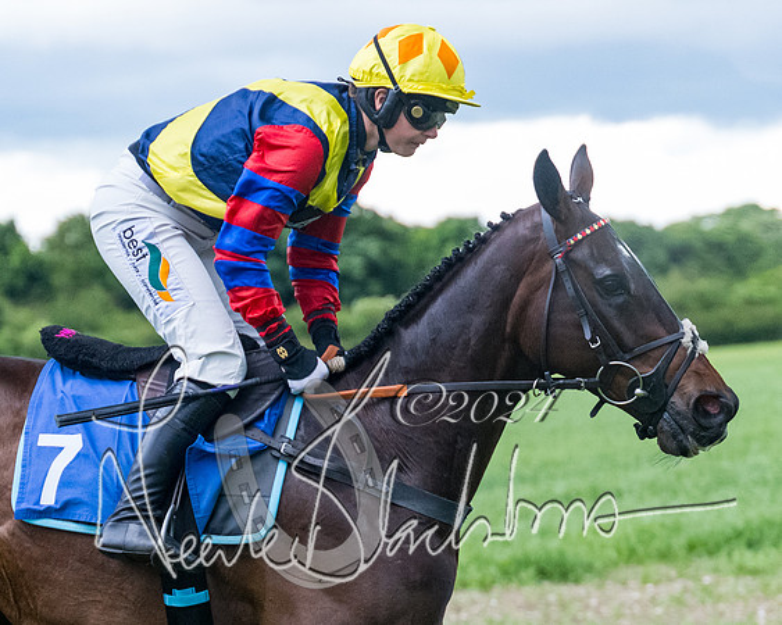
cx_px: 278
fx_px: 5680
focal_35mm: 246
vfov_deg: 6.3
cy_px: 437
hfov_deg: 7.9
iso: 2000
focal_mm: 104
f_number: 4
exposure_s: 1/2000
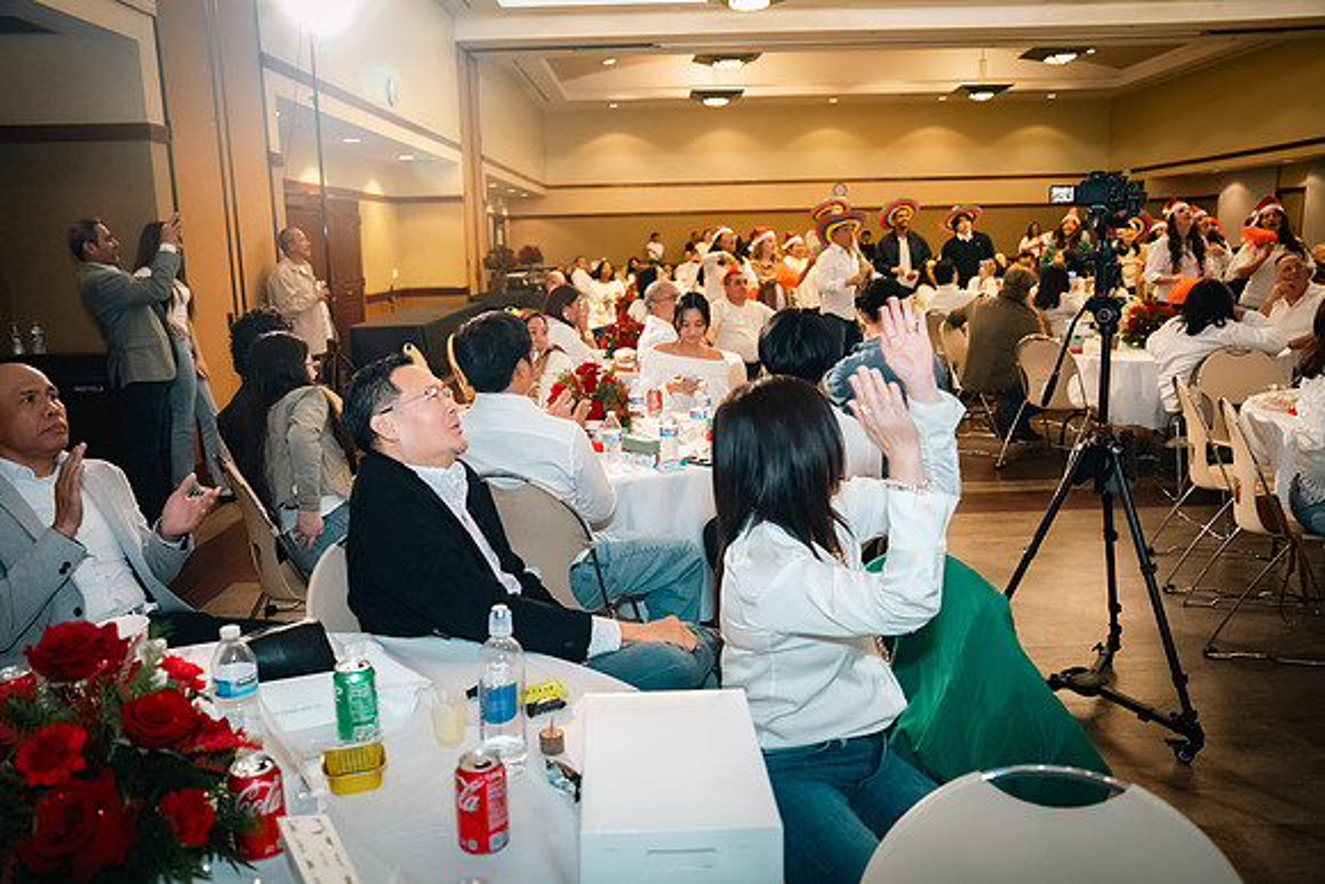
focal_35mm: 26
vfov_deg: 49.6
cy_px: 442
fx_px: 957
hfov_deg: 69.4
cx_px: 662
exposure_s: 1/100
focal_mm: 26
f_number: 2.8
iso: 1600
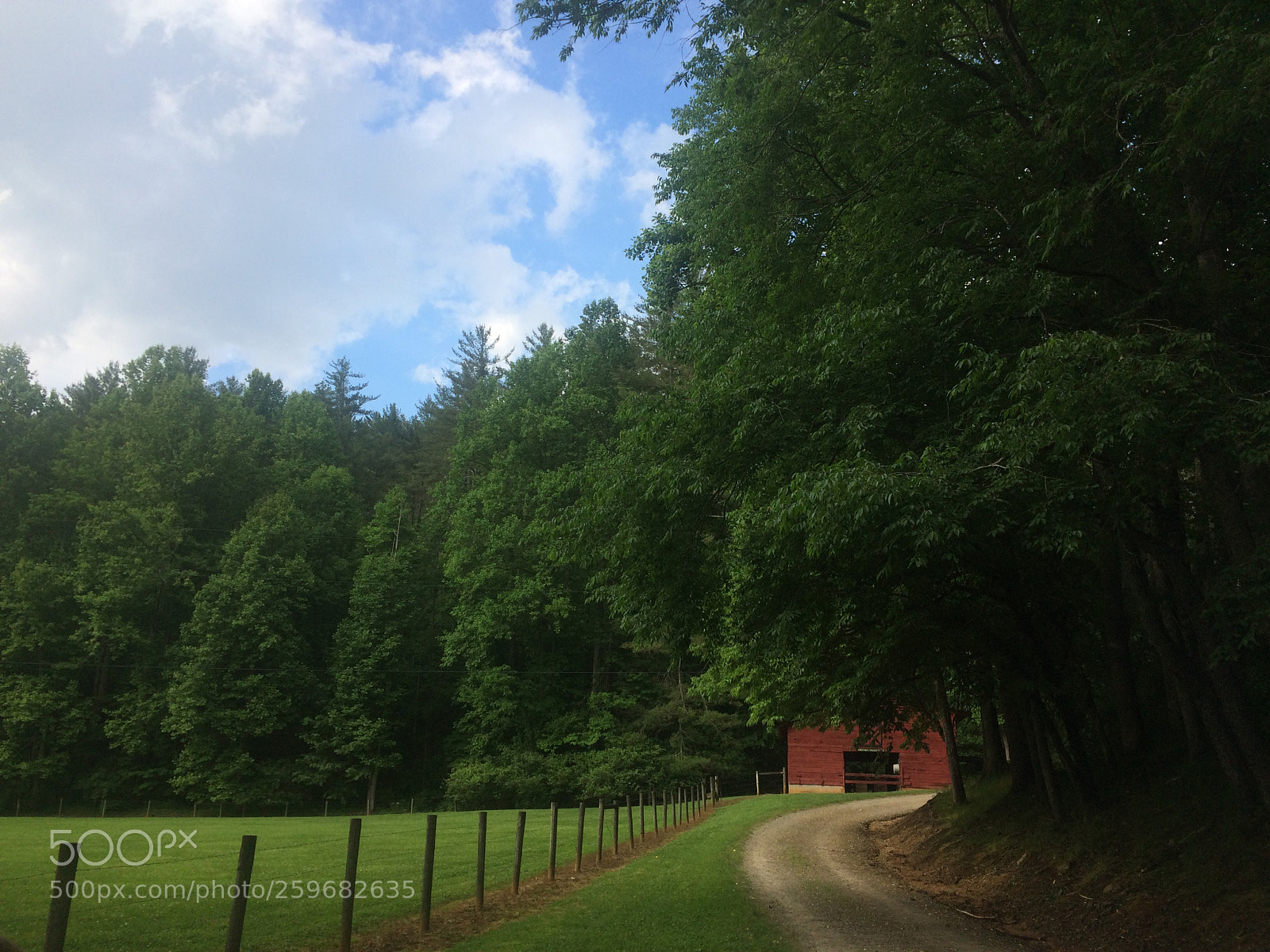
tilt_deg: +16.8
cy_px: 476
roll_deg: -1.4
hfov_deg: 61.7
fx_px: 1064
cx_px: 635
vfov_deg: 48.2
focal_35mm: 29
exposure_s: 1/838
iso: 32
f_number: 2.2
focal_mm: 4.15
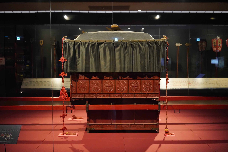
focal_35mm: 35
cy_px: 76
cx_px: 114
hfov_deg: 54.4
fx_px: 222
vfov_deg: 37.9
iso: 6400
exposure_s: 1/80
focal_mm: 35
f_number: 3.5
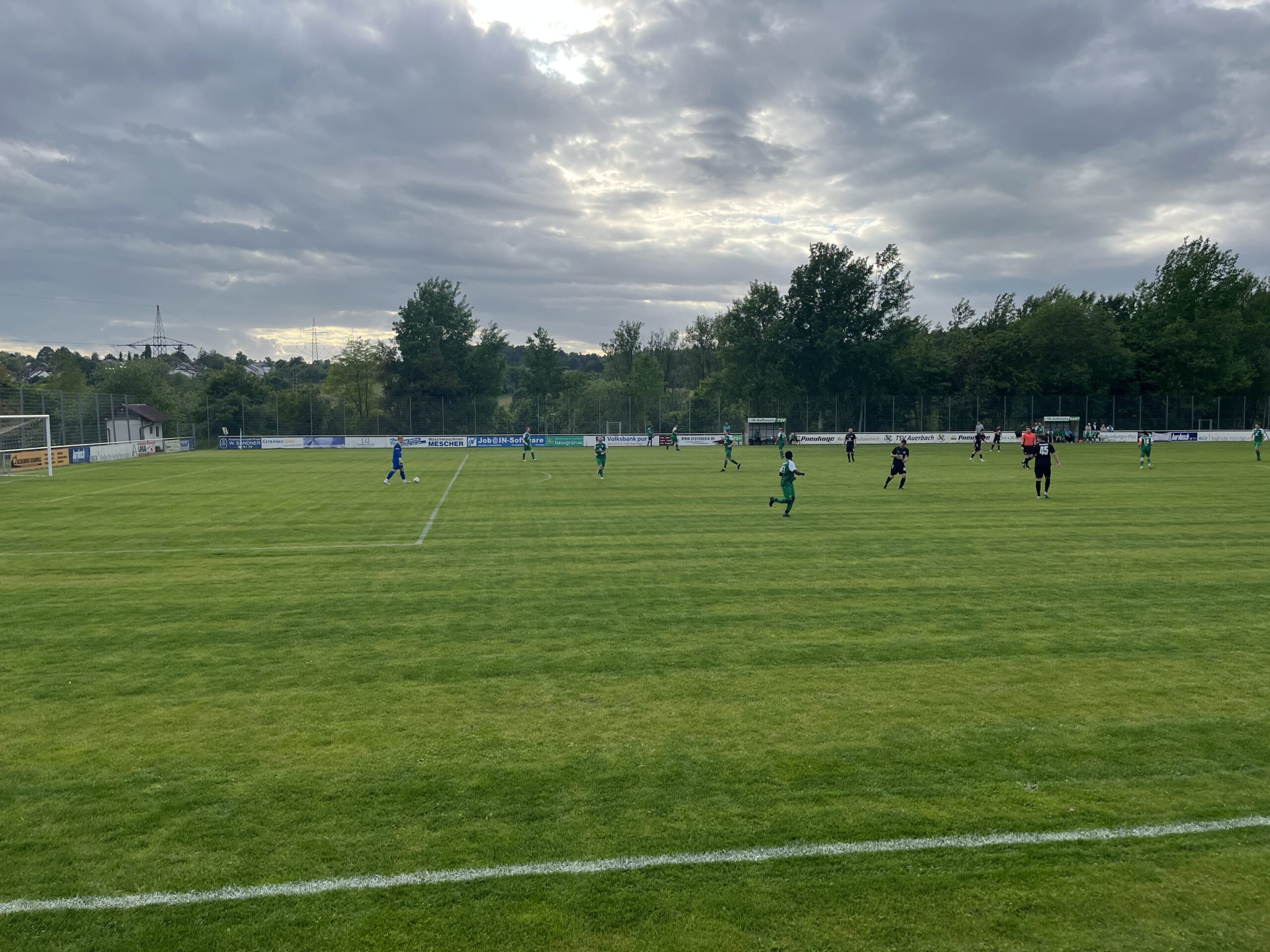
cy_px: 476
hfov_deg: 67.3
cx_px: 635
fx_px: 954
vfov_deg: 53.1
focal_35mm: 26
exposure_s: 1/1600
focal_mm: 5.1
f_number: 1.6
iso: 50
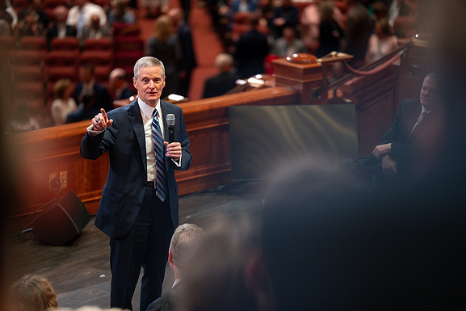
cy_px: 156
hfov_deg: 10.2
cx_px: 233
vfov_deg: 6.8
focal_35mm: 201
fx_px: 2602
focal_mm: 200
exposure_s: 1/200
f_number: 2.8
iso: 1600
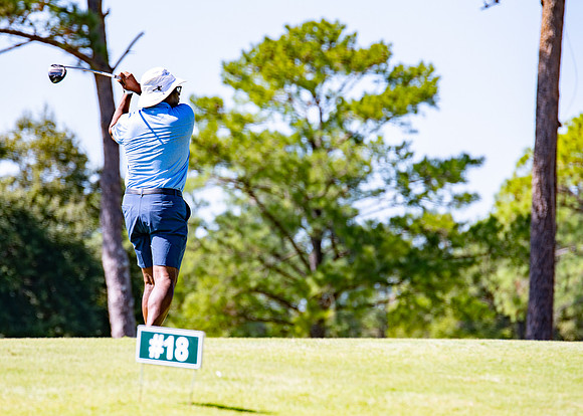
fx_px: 4312
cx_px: 250
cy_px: 189
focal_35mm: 260
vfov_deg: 5.5
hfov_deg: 7.7
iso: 100
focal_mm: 200
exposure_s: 1/400
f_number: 4
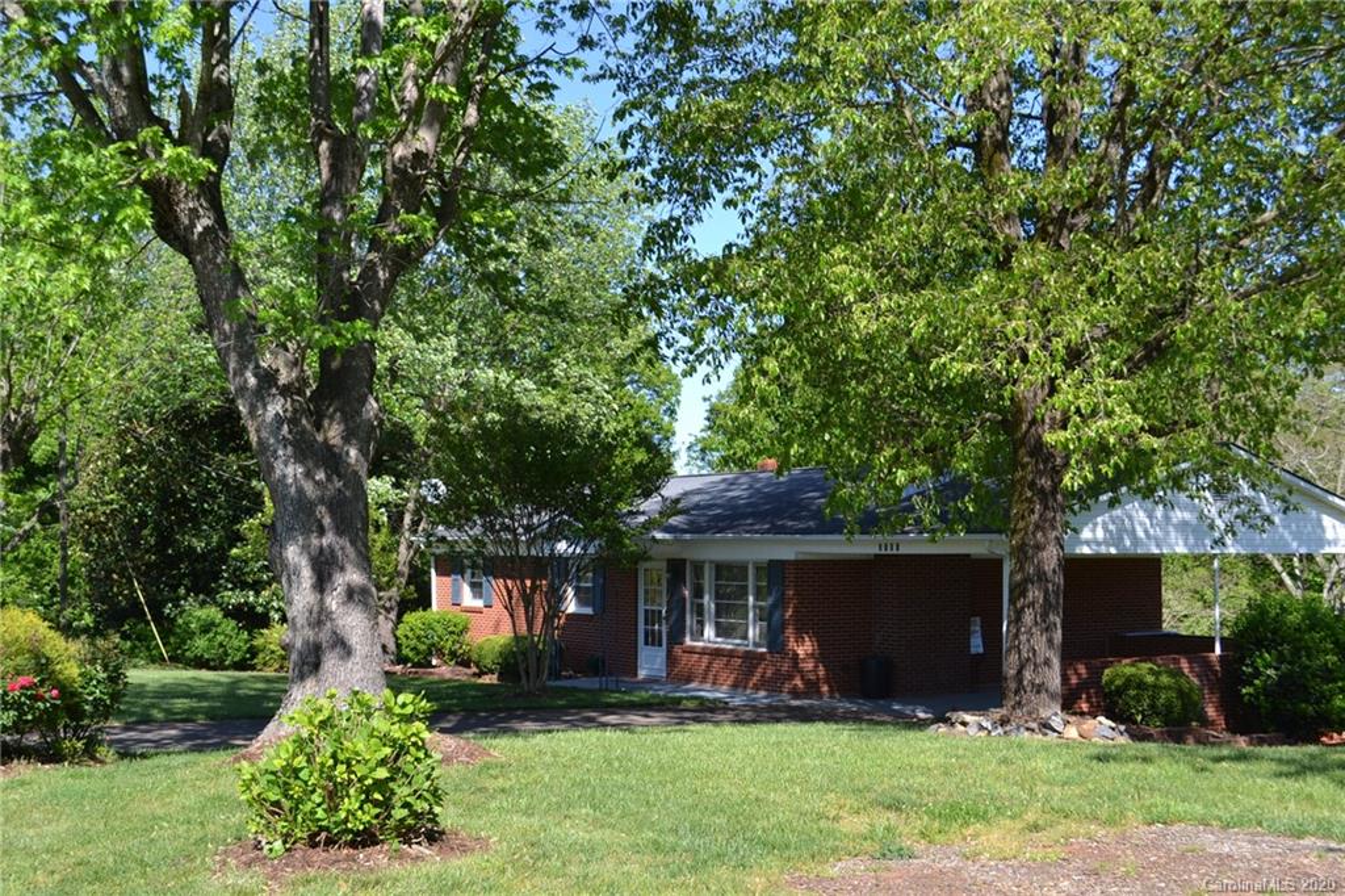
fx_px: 1625
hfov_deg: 45.0
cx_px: 672
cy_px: 448
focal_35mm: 44
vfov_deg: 30.8
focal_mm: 29
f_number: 6.3
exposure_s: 1/160
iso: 100
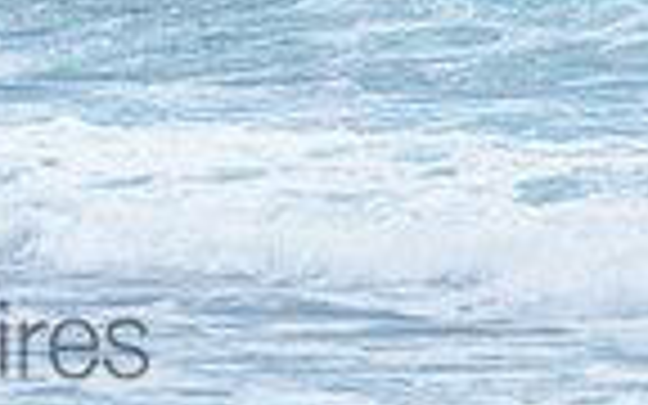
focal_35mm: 2517
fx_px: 44450
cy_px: -430
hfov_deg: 0.8
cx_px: -233
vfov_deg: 0.5
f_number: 5.6
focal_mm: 500
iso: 720
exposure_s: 1/2000
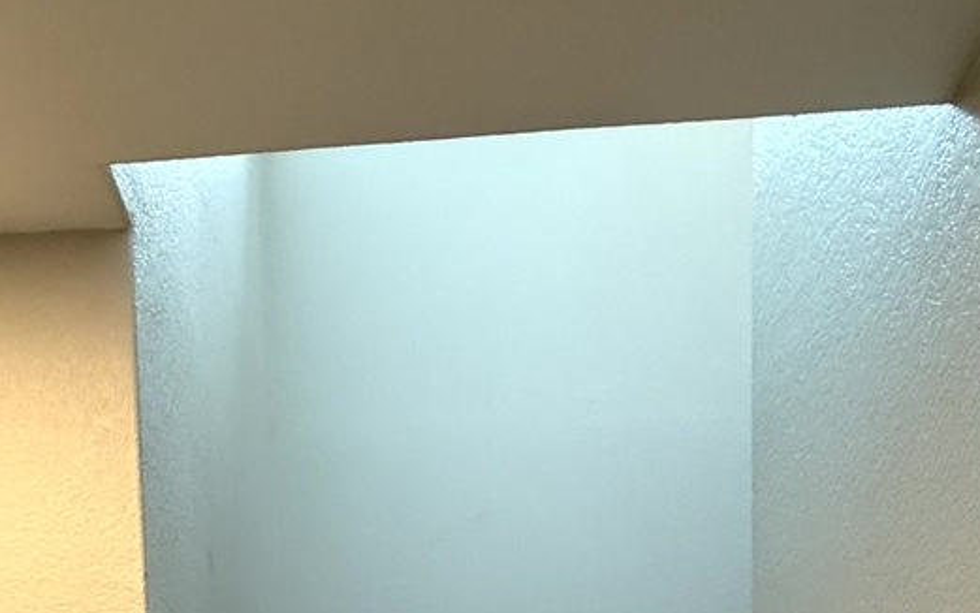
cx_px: 361
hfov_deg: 47.7
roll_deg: +1.3
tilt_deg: -4.3
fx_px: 1095
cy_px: 980
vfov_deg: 23.3
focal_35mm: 41
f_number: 2.2
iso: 250
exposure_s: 1/60
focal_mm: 2.22
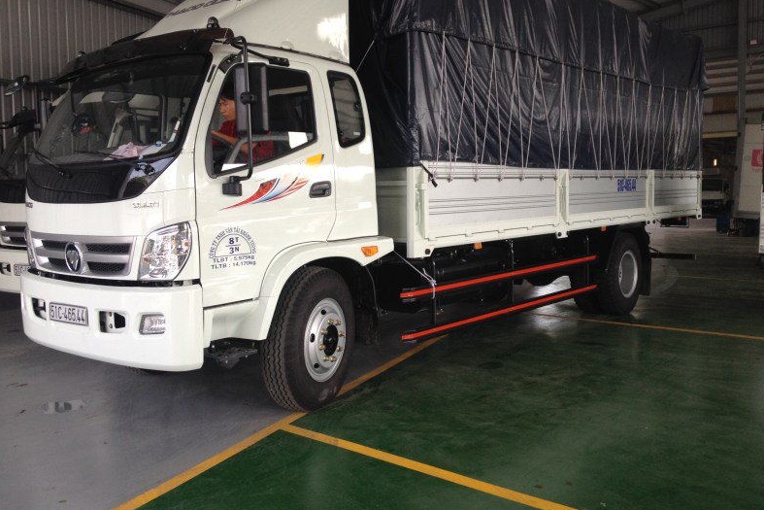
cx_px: 382
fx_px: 785
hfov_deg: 51.9
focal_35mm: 37
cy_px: 240
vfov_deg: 35.9
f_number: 2.4
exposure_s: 1/120
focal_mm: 4.28
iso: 50
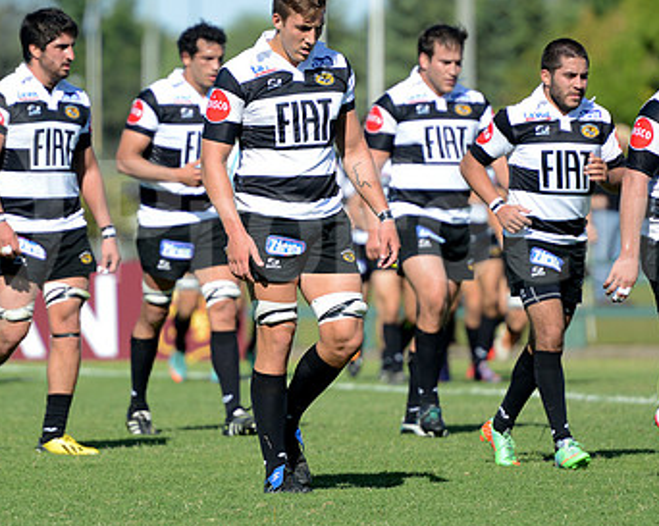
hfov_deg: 4.5
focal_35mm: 430
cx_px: 252
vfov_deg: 3.6
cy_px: 217
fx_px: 8379
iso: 320
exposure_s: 1/1250
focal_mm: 270
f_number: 4
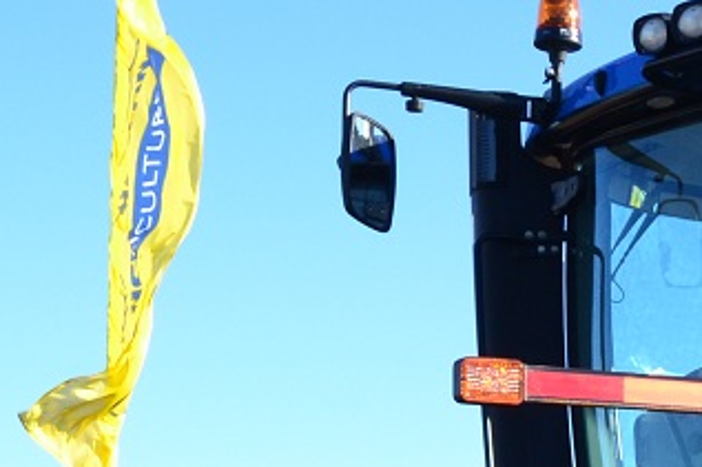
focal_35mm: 125
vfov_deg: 10.4
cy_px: 814
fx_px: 2436
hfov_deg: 15.2
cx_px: 1056
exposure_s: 1/200
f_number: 10
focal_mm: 22
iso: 400
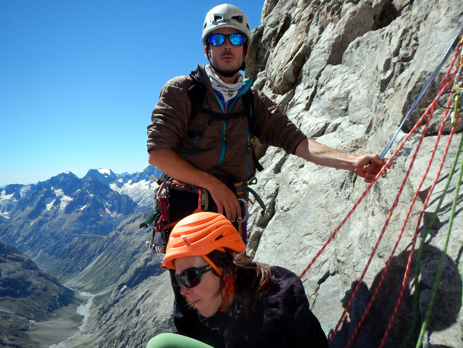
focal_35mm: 28
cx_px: 232
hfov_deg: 63.4
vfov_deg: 49.7
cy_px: 174
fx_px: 375
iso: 125
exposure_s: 1/1000
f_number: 3.9
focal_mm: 5
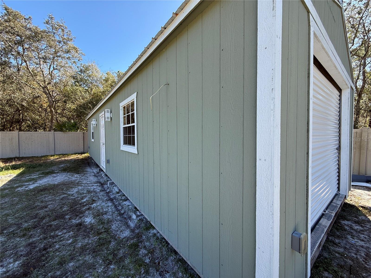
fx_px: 150
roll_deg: +0.0
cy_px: 139
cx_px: 186
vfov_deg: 85.7
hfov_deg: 102.1
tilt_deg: -1.1
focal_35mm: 14
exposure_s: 1/353
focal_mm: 2.22
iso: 50
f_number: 2.2
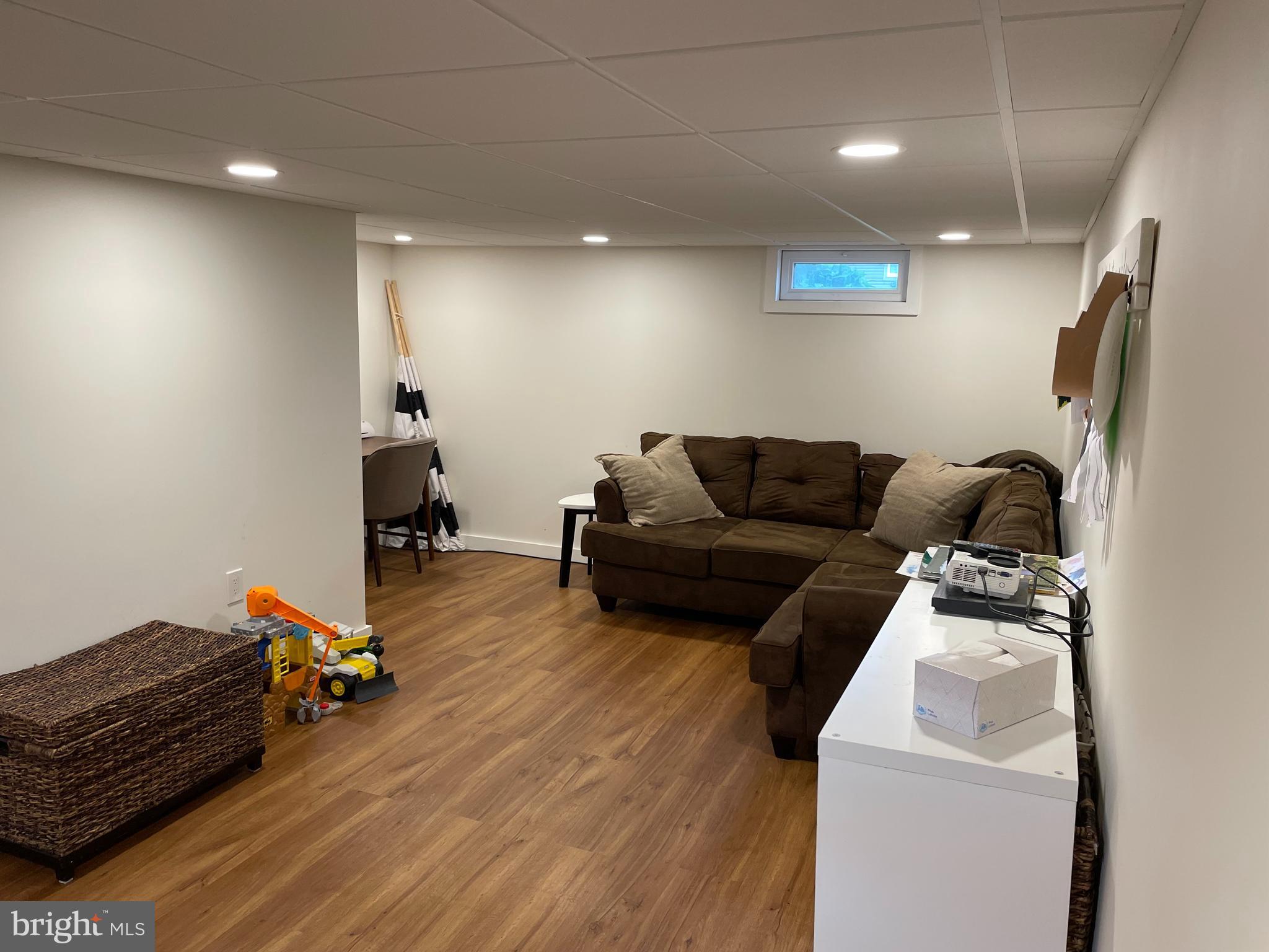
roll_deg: -1.2
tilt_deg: -11.0
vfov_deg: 53.1
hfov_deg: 67.3
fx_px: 953
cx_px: 634
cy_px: 476
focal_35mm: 26
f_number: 1.6
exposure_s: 1/120
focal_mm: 4.2
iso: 125
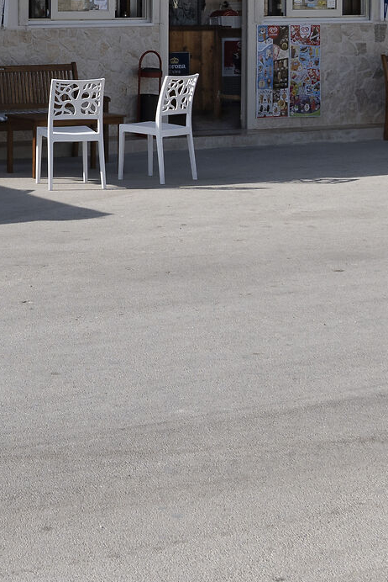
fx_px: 1680
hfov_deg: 12.7
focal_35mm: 104
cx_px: -123
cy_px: -4
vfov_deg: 19.1
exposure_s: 1/320
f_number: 8
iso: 100
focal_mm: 20
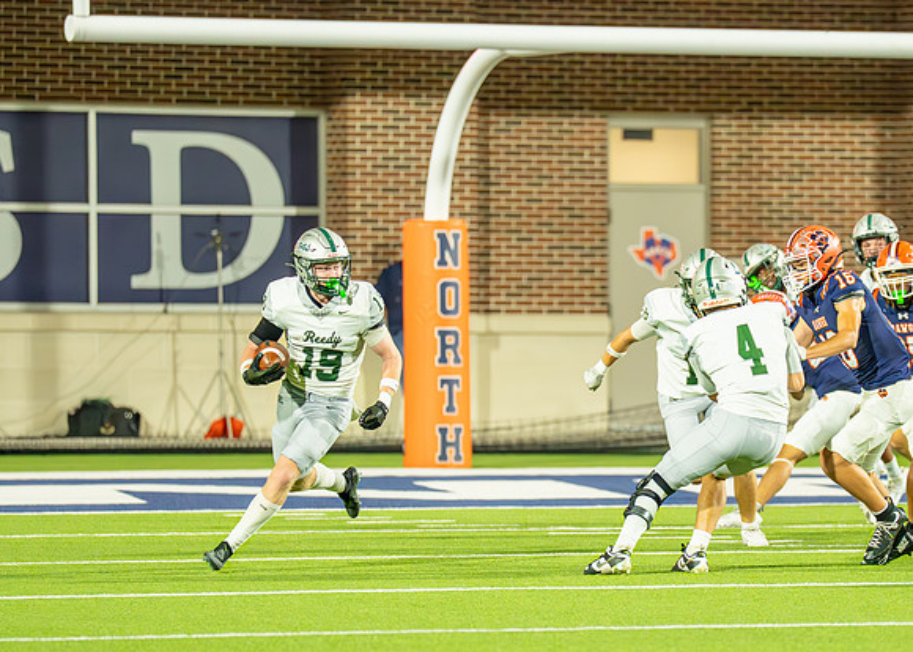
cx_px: 720
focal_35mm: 381
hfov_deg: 5.3
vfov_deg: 3.8
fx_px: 9874
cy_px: 395
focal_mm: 200
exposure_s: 1/1600
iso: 3200
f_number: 2.8
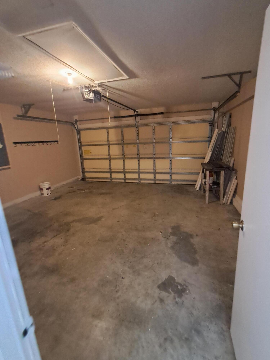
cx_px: 135
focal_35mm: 16
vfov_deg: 94.5
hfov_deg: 78.1
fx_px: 166
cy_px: 180
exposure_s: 1/24
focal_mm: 1.64
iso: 500
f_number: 2.2
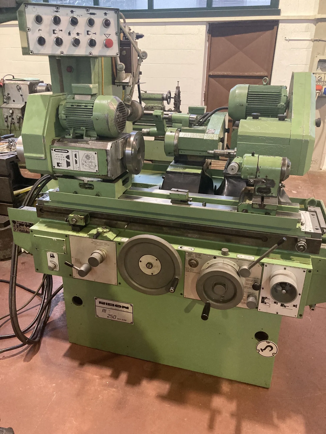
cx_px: 163
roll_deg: -0.4
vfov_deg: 63.4
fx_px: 352
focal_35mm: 28
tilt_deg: -22.9
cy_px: 217
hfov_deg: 49.7
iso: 320
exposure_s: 1/44
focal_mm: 3.99
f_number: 1.8
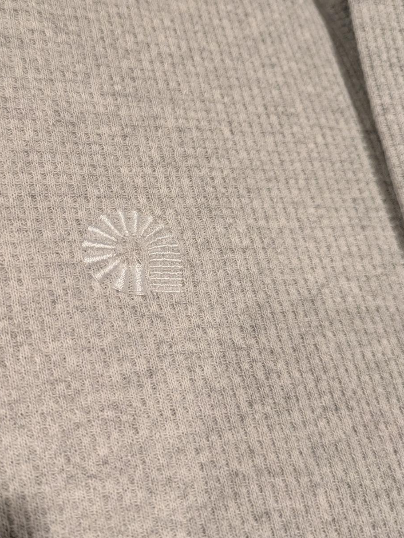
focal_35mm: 33
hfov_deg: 42.7
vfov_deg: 55.3
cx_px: 155
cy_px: 248
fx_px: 513
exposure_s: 1/120
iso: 527
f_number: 1.89
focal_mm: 5.43
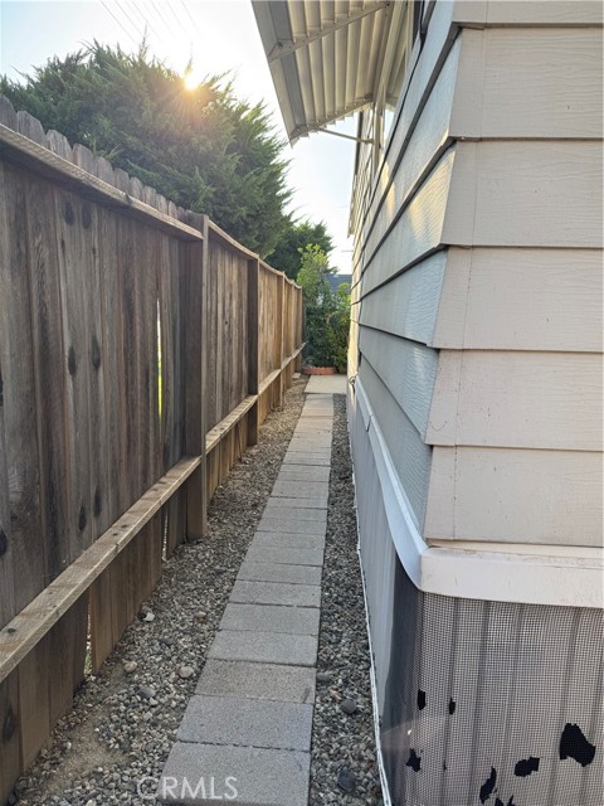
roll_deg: -1.0
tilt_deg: -8.5
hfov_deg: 56.8
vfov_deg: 71.6
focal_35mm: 24
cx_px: 302
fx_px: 558
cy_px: 403
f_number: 1.78
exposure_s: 1/558
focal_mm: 6.76
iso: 80
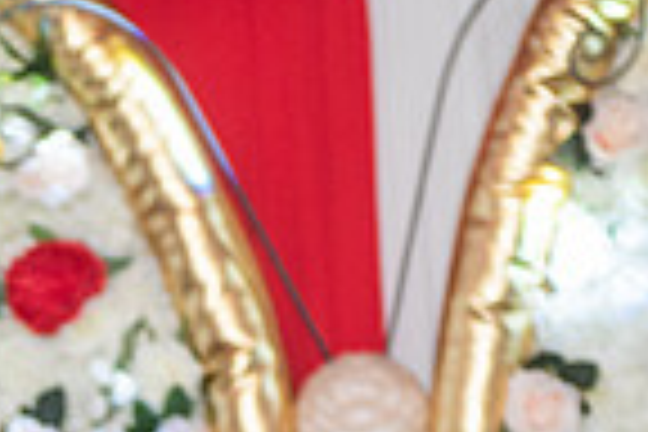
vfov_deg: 4.8
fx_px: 5076
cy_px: 803
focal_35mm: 282
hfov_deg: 7.2
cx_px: -274
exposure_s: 1/160
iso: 800
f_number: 3.2
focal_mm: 70
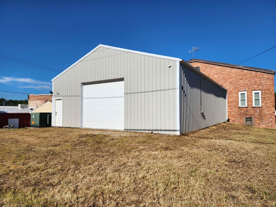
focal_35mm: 23
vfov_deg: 58.9
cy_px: 104
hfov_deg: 73.9
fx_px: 183
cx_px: 138
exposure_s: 1/2234
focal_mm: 6.4
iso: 12
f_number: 1.8
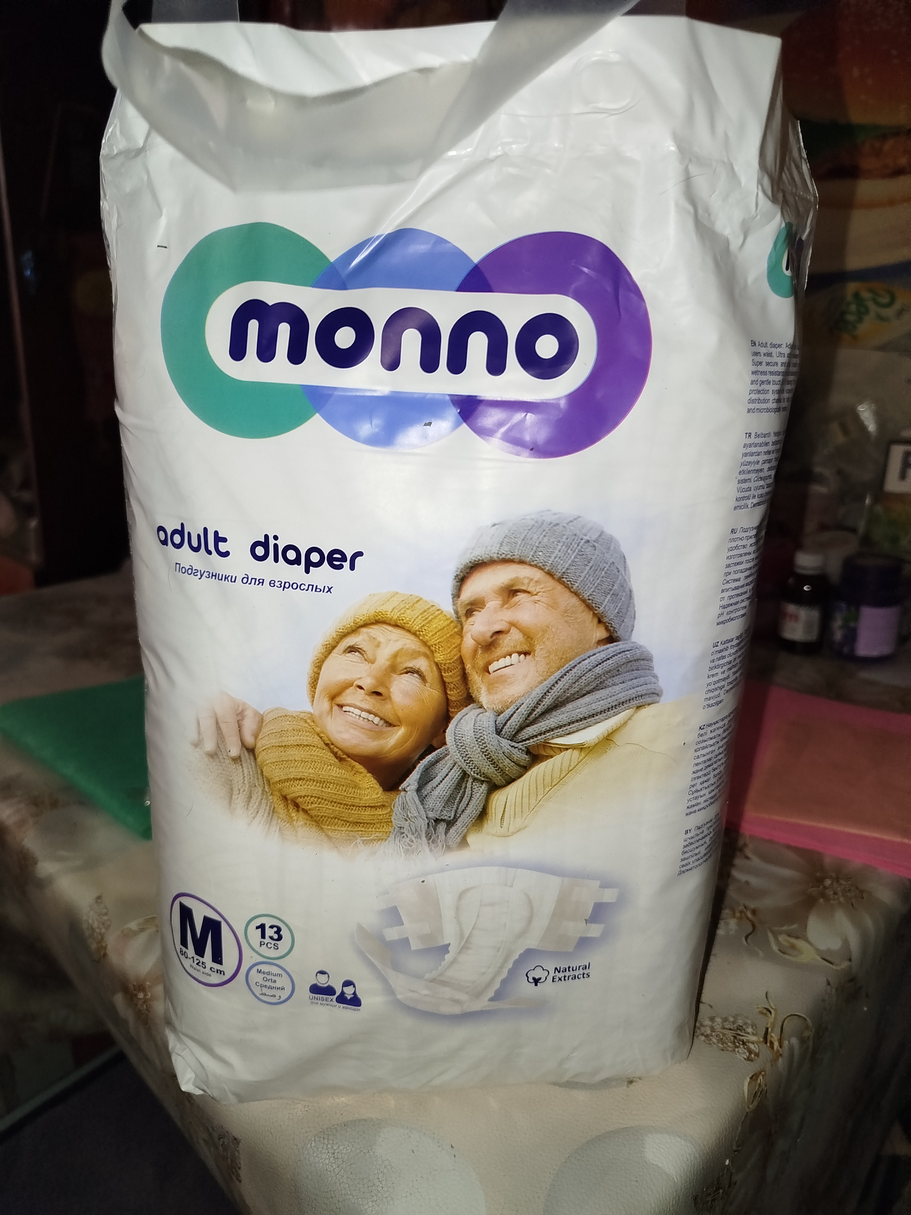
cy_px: 608
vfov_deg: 71.6
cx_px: 456
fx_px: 842
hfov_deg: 56.8
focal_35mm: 24
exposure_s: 1/33
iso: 200
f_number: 1.7
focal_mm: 5.31
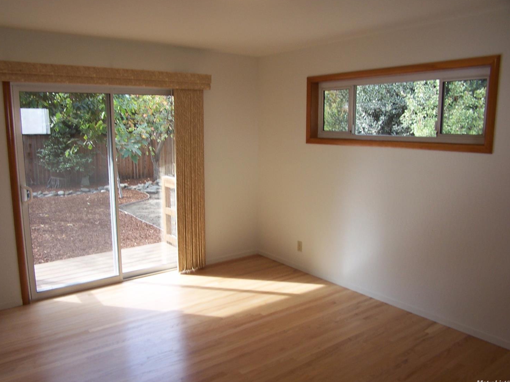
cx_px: 249
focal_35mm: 39
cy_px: 191
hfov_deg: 47.9
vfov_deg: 36.8
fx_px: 575
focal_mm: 6.3
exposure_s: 1/60
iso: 80
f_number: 2.8
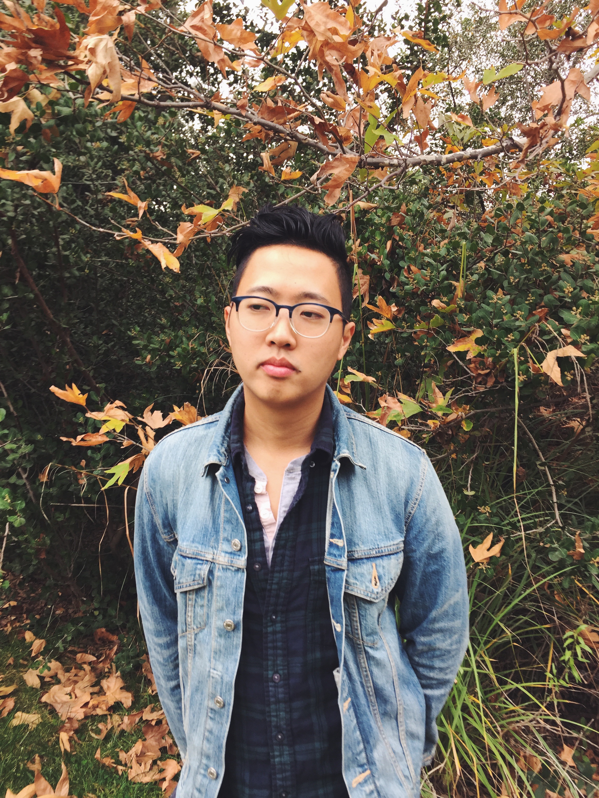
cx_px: 300
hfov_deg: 48.2
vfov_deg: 61.7
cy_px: 399
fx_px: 669
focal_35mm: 29
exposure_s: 1/120
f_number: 2.2
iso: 40
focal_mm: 4.15
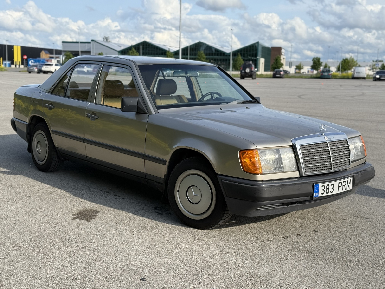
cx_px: 192
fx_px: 534
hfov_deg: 39.7
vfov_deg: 30.3
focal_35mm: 48
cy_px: 144
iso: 80
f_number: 1.78
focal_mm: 6.76
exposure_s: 1/3096
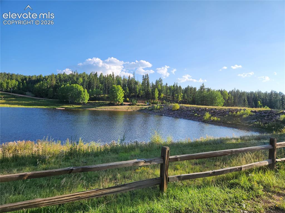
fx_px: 189
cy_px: 106
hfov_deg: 74.0
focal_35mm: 23
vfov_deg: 58.8
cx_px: 142
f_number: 1.8
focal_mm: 5.4
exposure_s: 1/1225
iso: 20
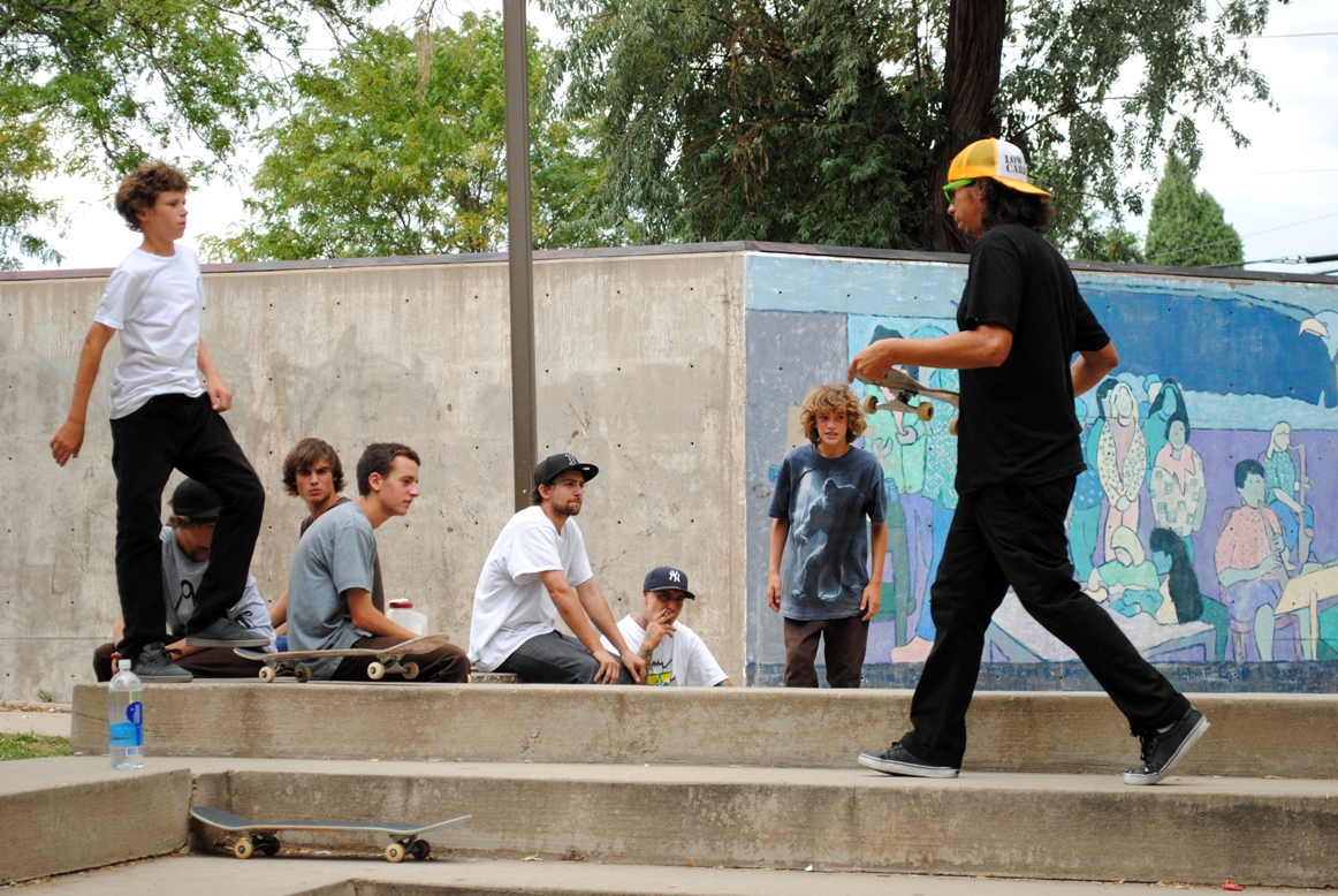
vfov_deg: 16.6
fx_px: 3070
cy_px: 448
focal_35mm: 82
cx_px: 669
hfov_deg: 24.6
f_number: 5.6
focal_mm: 55
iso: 400
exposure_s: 1/400
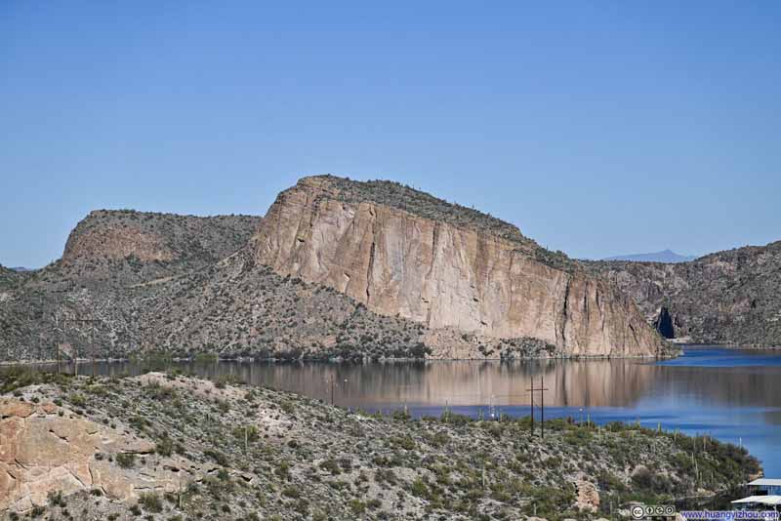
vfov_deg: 11.4
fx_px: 2604
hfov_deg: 17.1
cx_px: 390
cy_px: 260
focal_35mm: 120
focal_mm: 120
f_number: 5.6
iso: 100
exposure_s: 1/2500
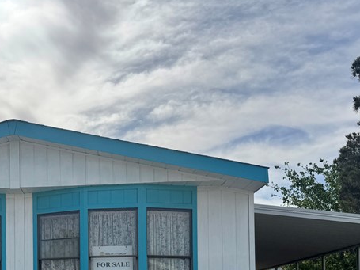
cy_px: 276
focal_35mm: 54
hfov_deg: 33.7
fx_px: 561
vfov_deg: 25.5
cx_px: 39
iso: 80
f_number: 1.78
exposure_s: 1/9009
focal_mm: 6.76
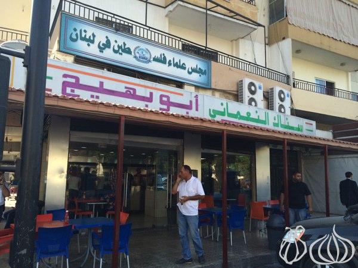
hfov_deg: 60.0
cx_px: 179
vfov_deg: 46.8
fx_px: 310
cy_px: 134
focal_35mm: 30
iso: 32
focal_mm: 4.12
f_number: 2.2
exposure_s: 1/604
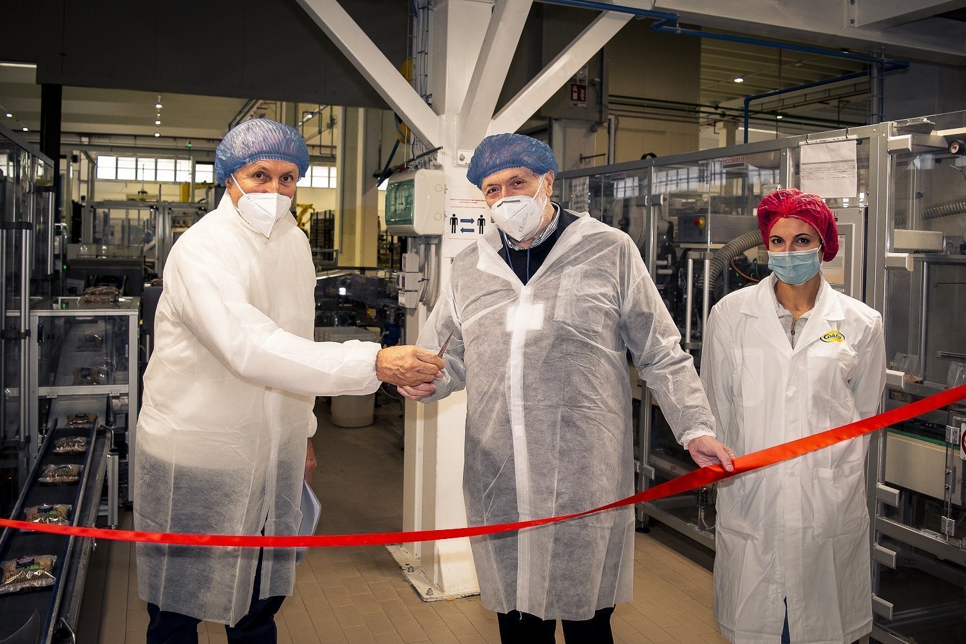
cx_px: 483
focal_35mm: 32
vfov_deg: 41.7
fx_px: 845
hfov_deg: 59.5
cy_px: 322
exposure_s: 1/125
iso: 800
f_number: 5.6
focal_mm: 21
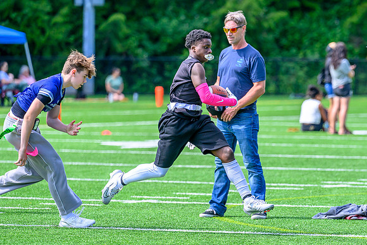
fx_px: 3324
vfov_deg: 4.2
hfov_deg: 6.3
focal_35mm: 326
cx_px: 242
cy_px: 126
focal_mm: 200
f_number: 3.5
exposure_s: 1/2000
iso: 360
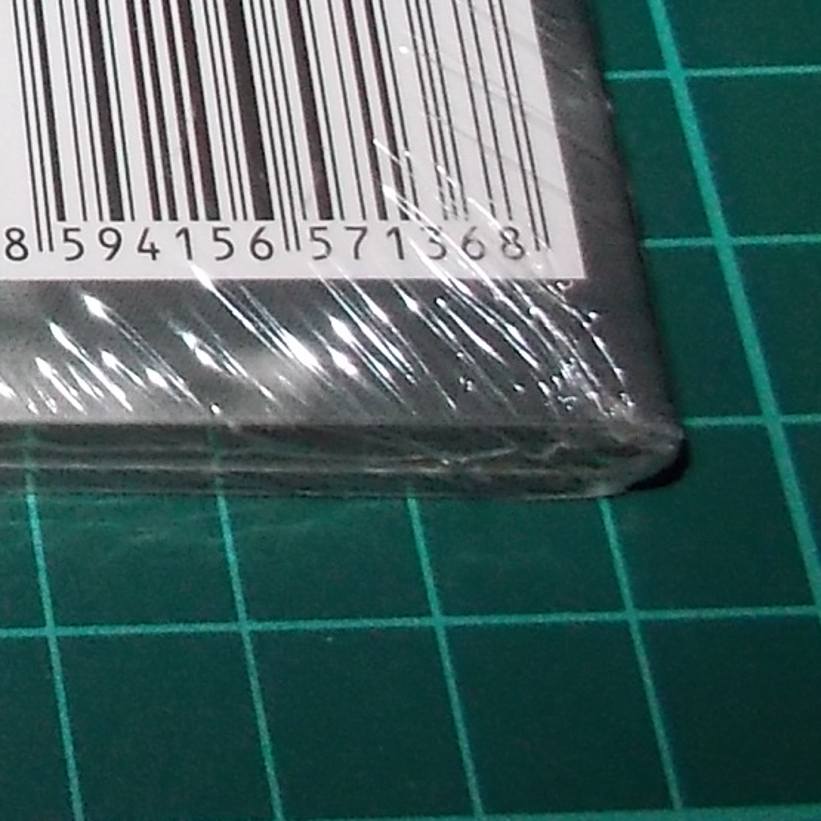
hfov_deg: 14.6
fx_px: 2817
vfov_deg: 15.6
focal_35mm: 105
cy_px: -288
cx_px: -658
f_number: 3.3
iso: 200
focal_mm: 4.1
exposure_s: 1/30
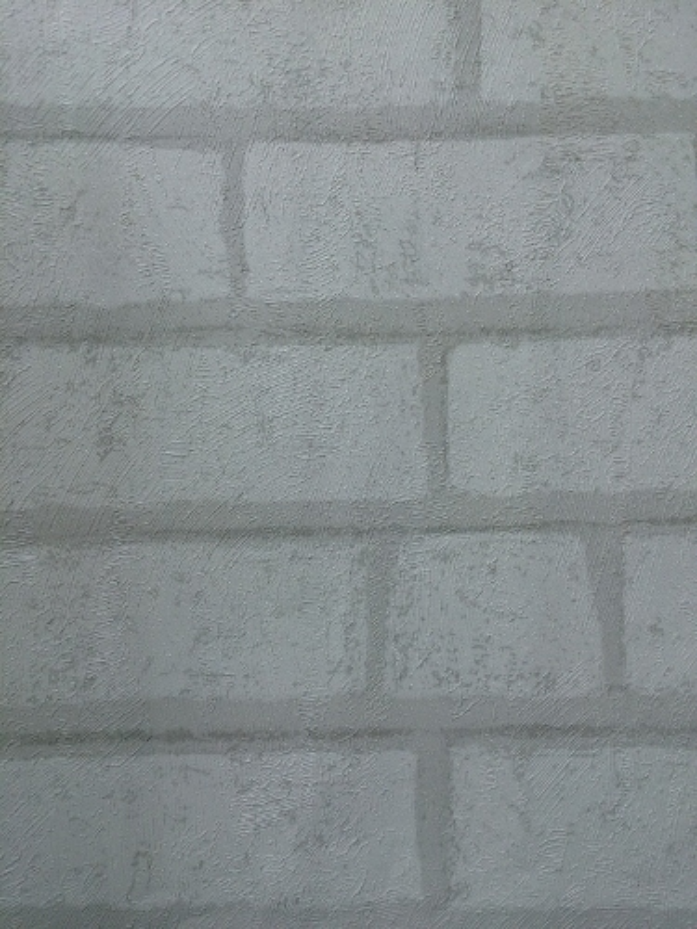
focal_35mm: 29
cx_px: 348
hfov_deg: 48.2
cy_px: 464
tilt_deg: -61.9
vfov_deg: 61.7
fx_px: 779
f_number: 2.2
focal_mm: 4.15
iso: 100
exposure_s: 1/33
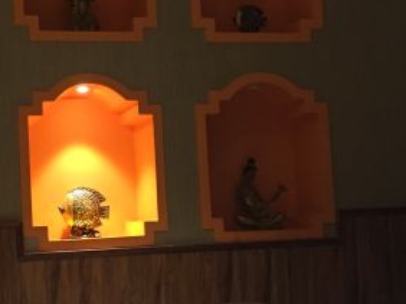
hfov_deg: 26.6
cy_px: 197
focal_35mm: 72
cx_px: 85
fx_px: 844
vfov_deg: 20.4
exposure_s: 1/33
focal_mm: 4.15
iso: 250
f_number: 2.2
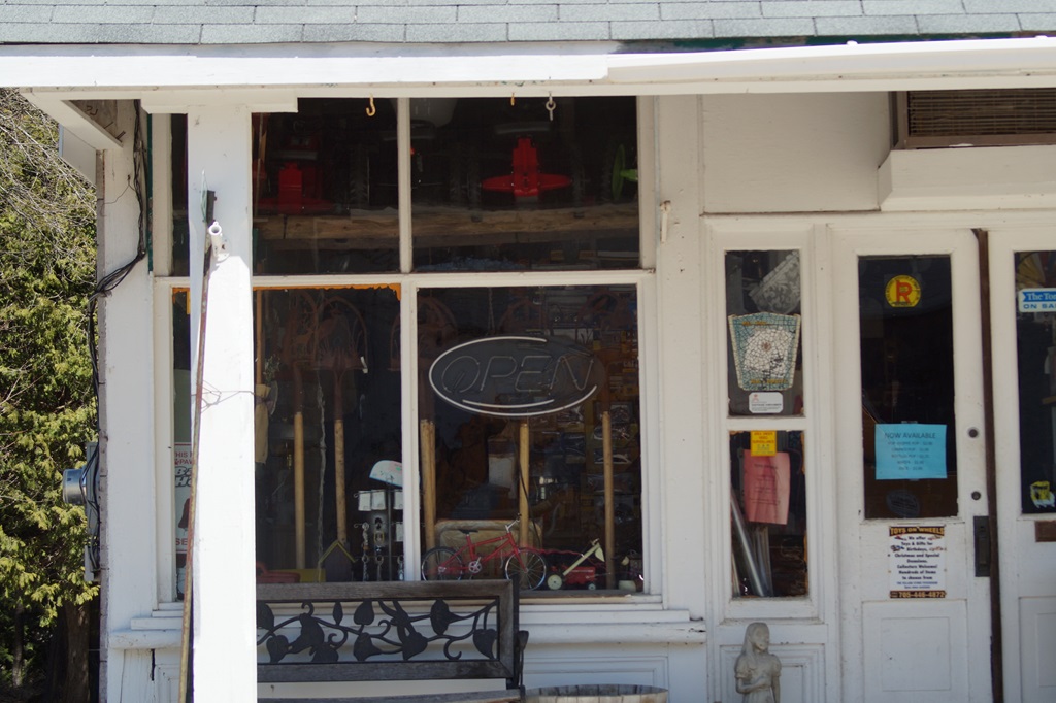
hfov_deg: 18.2
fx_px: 3299
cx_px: 528
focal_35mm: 112
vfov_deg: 12.2
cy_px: 352
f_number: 6.3
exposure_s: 1/320
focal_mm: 75
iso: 100
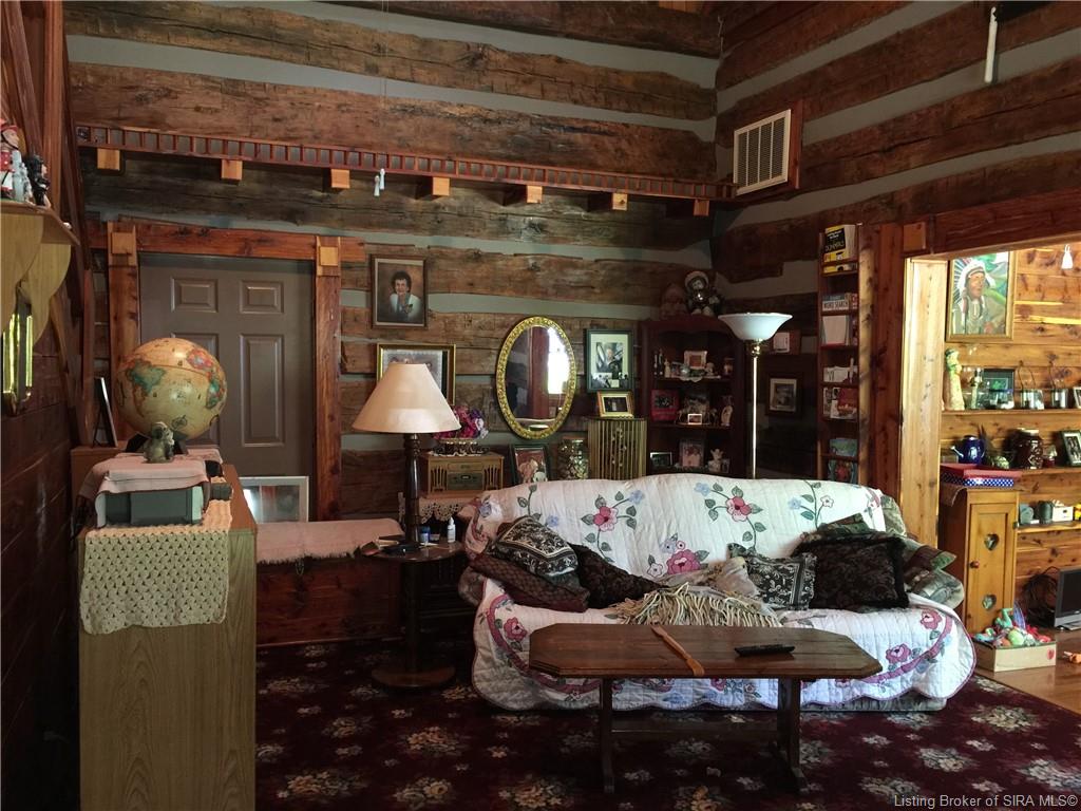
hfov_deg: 61.7
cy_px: 406
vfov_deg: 48.2
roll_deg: -0.8
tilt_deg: -4.0
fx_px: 906
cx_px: 540
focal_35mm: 29
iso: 64
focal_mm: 4.15
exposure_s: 1/4
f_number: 2.2
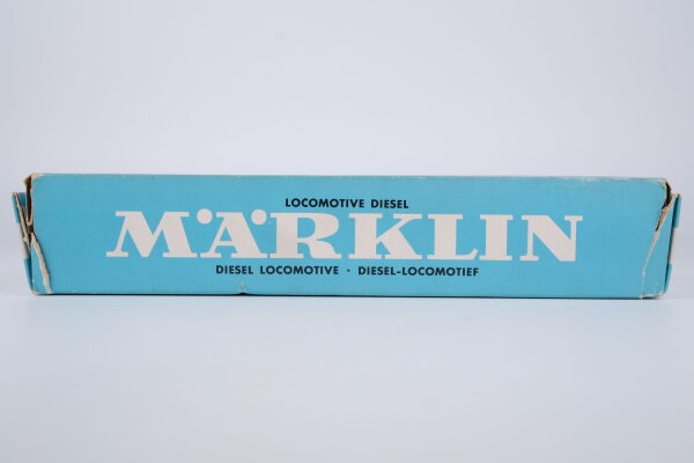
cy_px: 232
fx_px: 867
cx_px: 347
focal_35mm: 45
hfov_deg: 43.6
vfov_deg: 29.9
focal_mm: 30
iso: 250
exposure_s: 1/125
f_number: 10
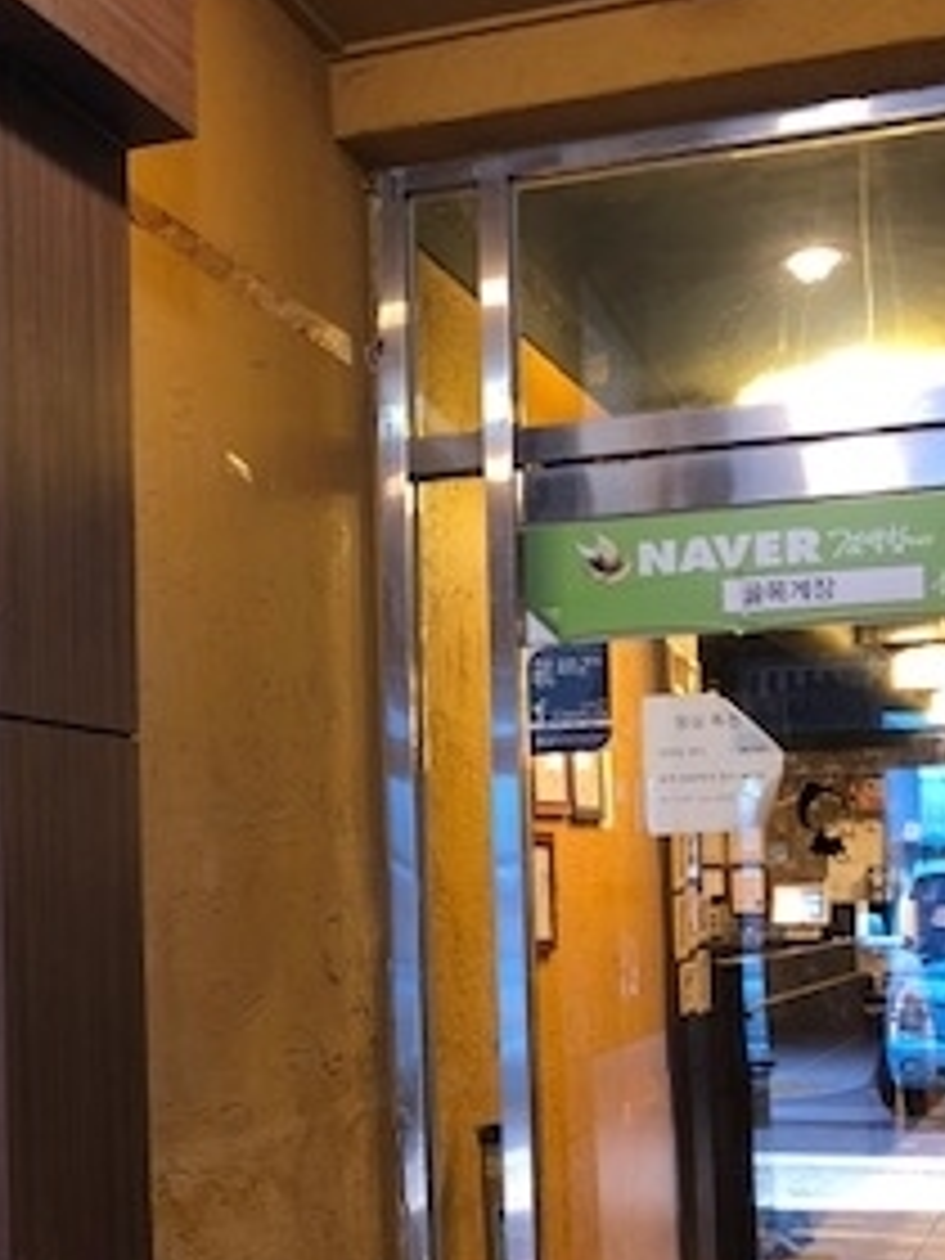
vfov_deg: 30.0
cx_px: -14
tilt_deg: +3.6
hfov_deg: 22.0
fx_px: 2330
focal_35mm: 64
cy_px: 850
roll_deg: -0.3
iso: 40
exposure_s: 1/15
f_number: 1.8
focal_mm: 3.99
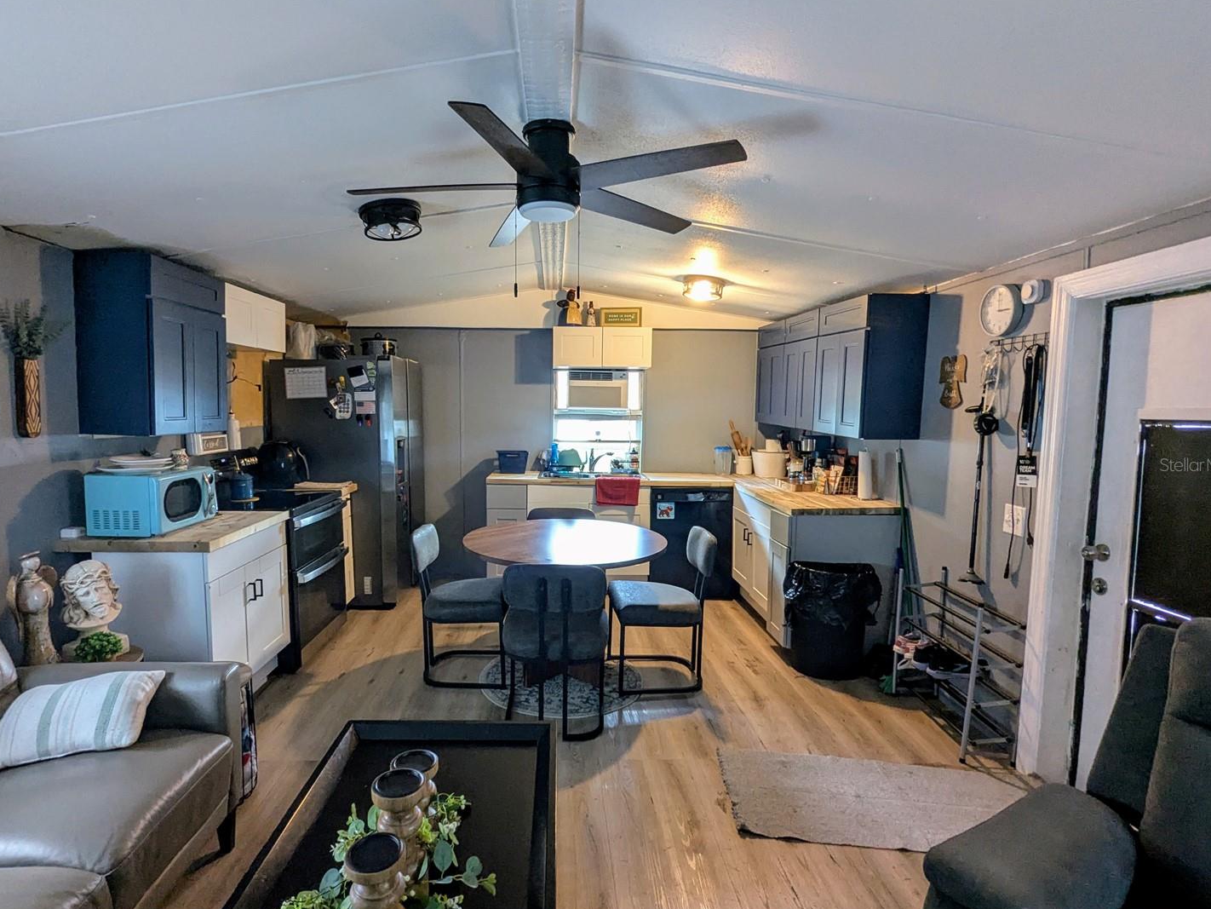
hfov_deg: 87.6
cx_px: 559
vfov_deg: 71.6
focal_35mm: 18
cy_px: 464
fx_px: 630
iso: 210
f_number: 2.2
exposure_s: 1/24
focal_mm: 2.35
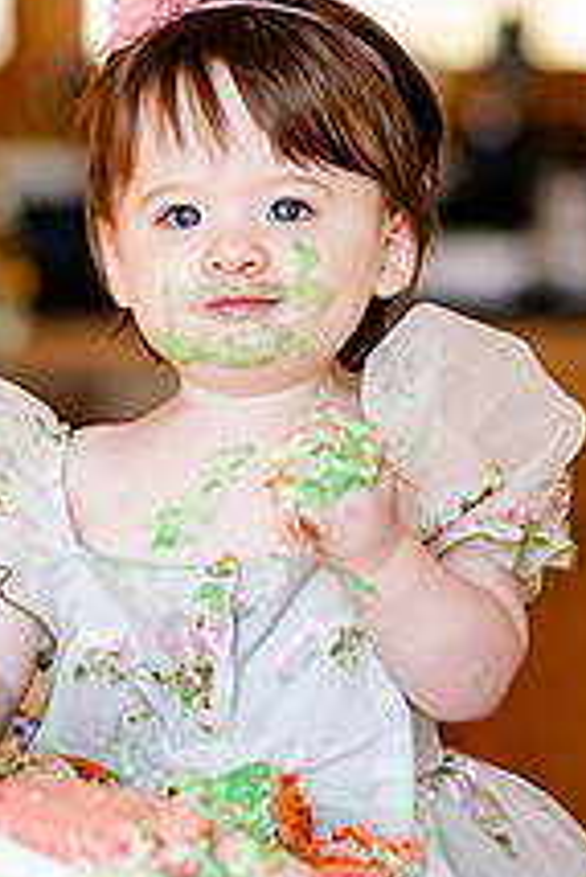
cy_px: 451
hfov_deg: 5.5
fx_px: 6094
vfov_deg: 8.2
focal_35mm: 250
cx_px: 103
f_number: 2.2
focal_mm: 85
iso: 250
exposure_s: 1/500
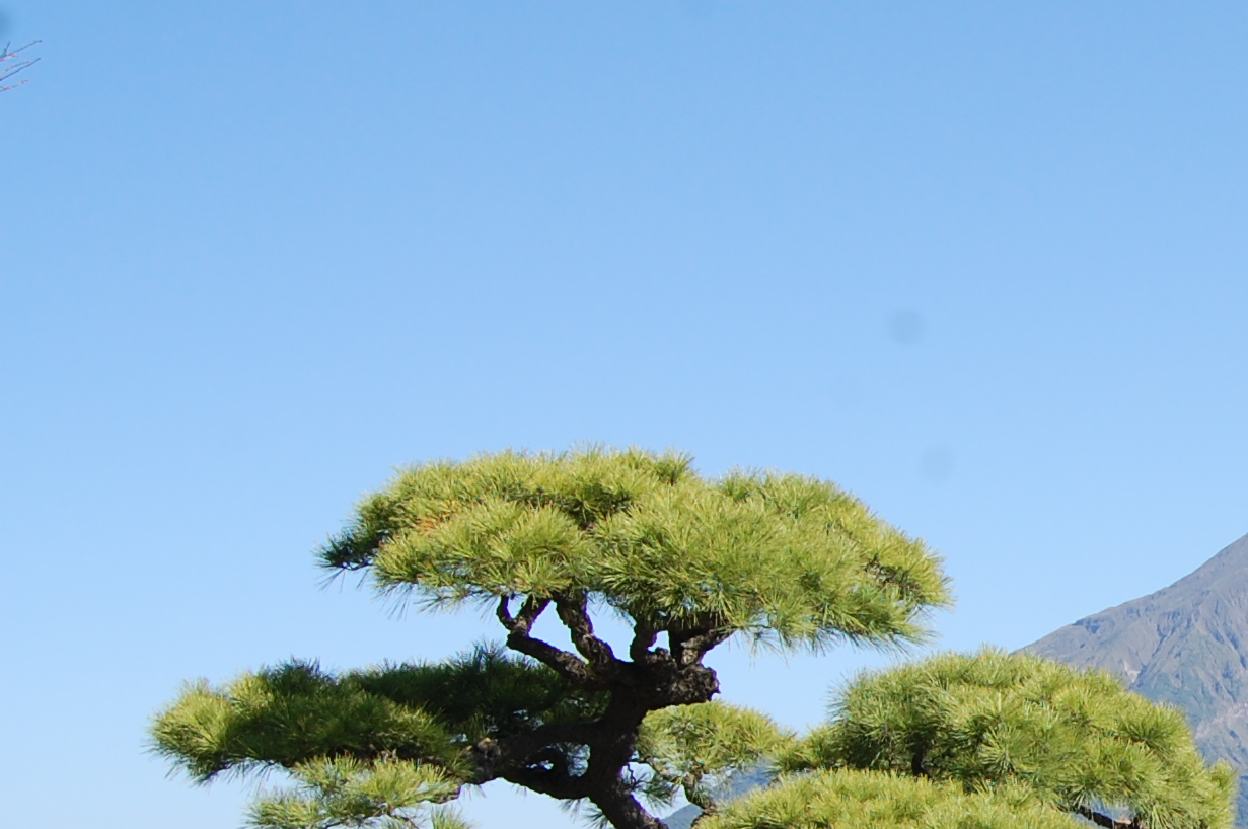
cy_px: 687
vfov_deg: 15.4
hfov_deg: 21.4
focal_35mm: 88
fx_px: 3047
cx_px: 1522
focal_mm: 24
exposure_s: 1/250
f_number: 9
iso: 200
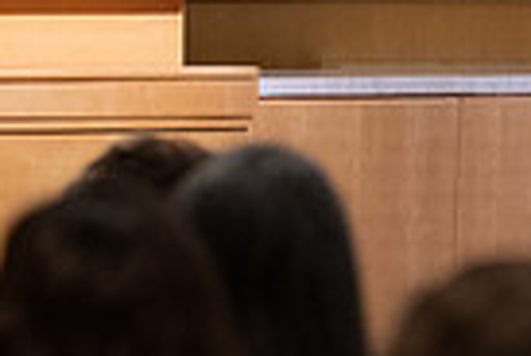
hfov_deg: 2.7
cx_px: -366
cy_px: -137
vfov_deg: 1.8
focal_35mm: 772
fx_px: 11412
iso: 1600
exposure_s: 1/400
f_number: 3.5
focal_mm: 145
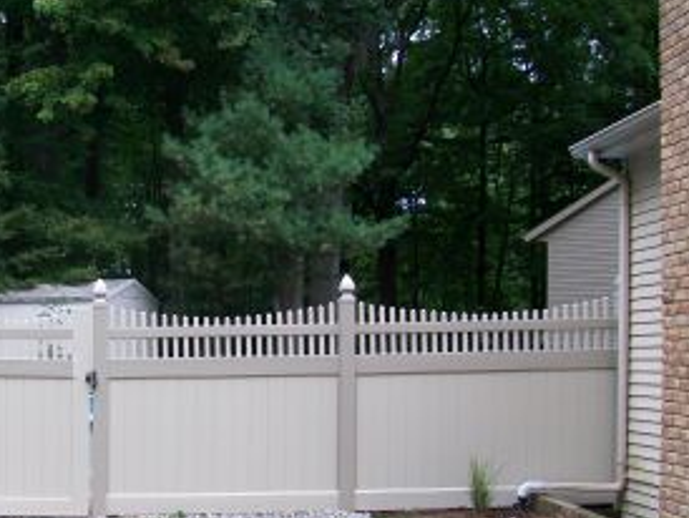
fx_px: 1235
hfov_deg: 30.0
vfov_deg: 23.3
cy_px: 414
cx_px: 91
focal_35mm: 62
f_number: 2.7
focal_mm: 6.1
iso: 64
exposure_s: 1/125
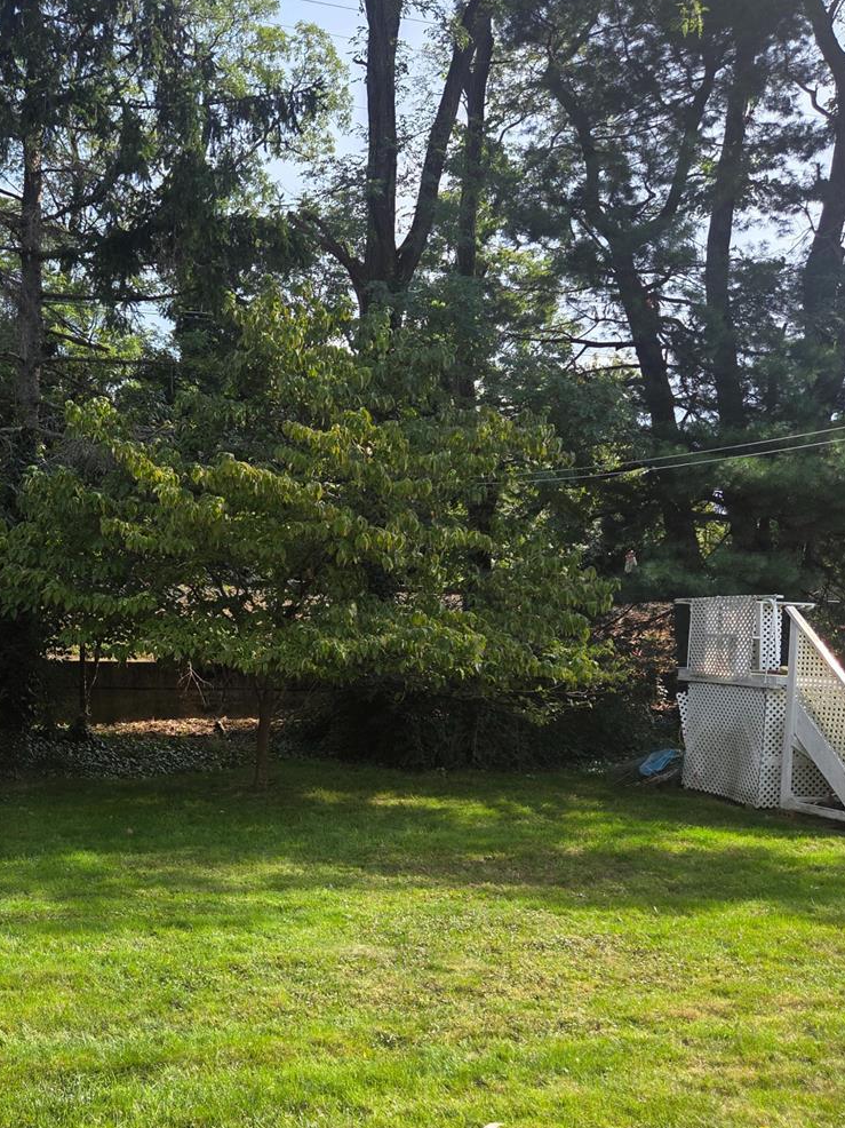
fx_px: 1140
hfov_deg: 39.6
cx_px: 214
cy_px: 657
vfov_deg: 52.4
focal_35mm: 35
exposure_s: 1/1728
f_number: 1.8
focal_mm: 5.4
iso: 80
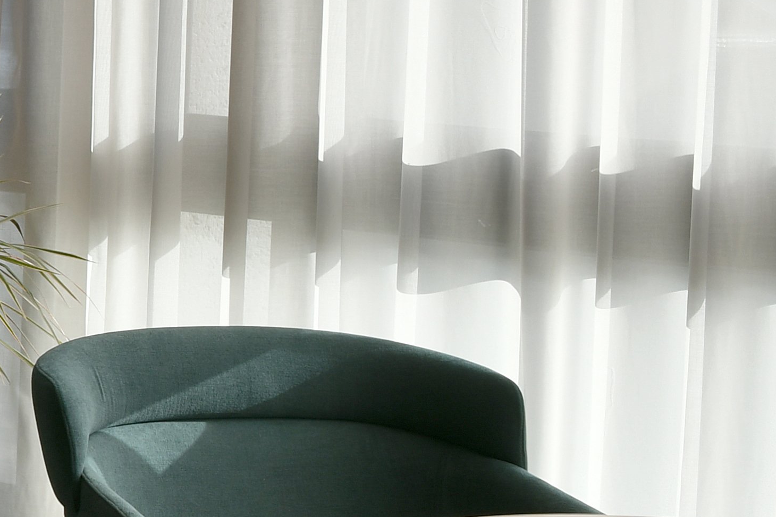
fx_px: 3534
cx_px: -1075
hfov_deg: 10.7
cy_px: 181
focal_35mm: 164
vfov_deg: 8.4
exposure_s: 1/80
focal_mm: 29
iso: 100
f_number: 11
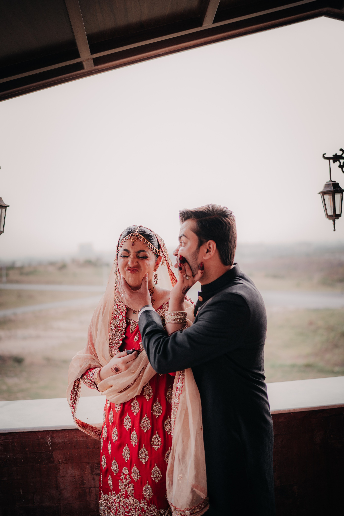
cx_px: 172
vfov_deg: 54.4
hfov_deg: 37.9
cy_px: 258
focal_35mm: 35
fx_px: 502
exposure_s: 1/160
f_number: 1.4
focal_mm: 35
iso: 320
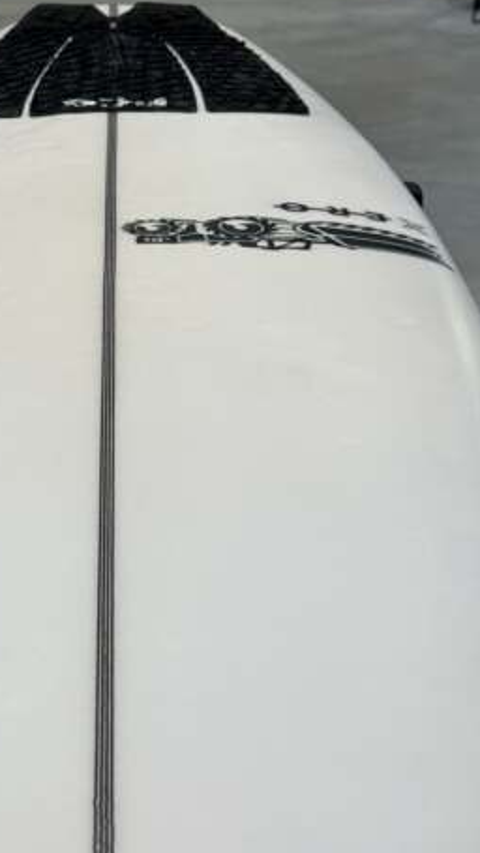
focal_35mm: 92
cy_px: 662
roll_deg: +1.1
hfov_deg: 13.1
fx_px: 2081
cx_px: 84
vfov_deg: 22.9
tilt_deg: -29.3
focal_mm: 6.76
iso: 64
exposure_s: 1/236
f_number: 1.78
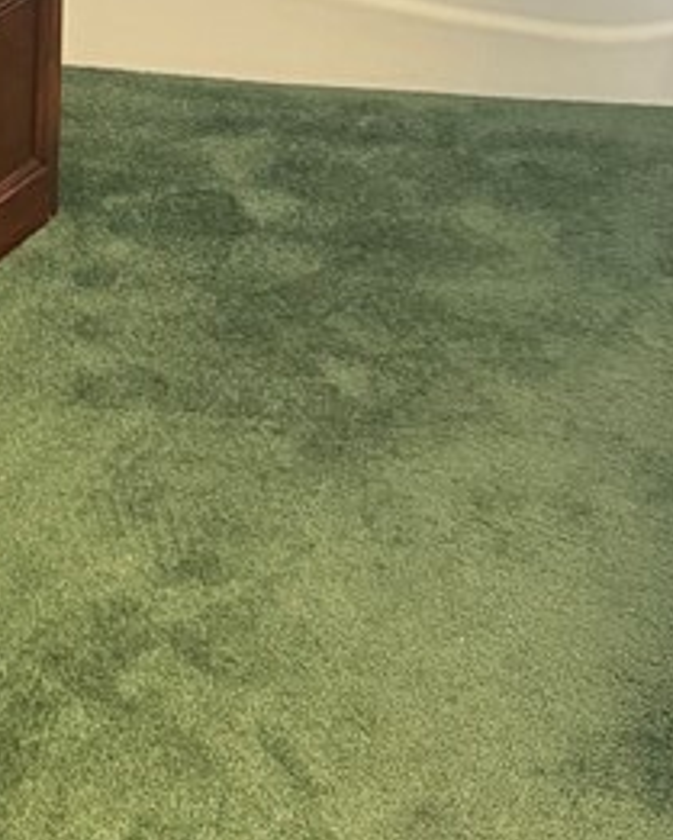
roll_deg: -0.2
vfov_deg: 18.2
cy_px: -473
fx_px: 2289
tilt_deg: -14.7
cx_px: -248
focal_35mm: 92
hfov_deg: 15.7
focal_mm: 6.76
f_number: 1.78
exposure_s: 1/60
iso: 400
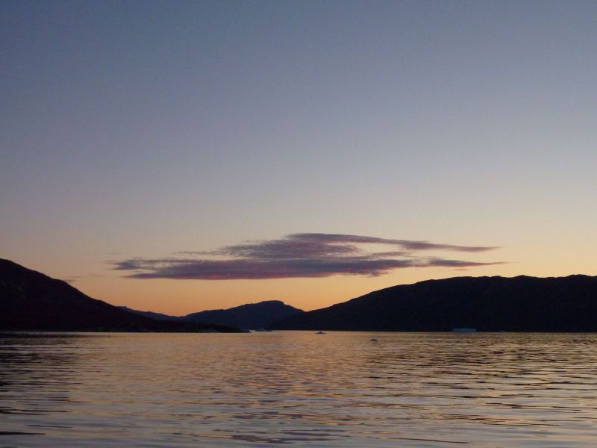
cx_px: 298
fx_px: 828
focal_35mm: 48
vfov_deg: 30.3
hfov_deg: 39.7
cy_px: 224
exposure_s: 1/250
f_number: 3.8
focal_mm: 7.9
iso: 320
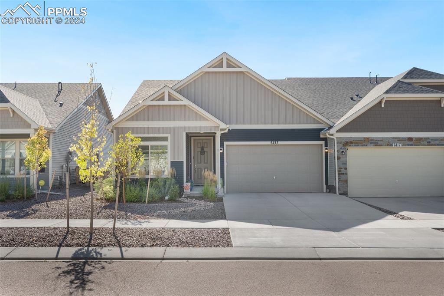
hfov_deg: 61.9
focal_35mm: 30
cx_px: 222
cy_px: 148
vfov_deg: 43.6
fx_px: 370
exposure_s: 1/160
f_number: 6.3
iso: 100
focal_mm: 30
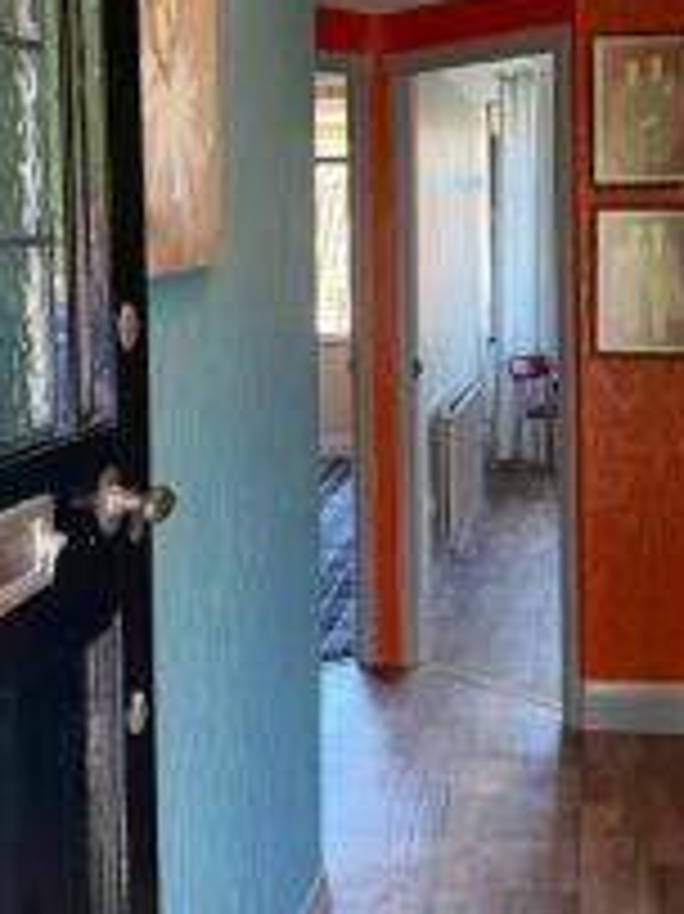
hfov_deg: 26.0
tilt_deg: -2.9
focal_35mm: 56
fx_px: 1477
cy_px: 277
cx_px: 436
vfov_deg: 33.9
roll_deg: +1.5
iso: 125
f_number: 1.8
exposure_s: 1/82
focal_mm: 4.25
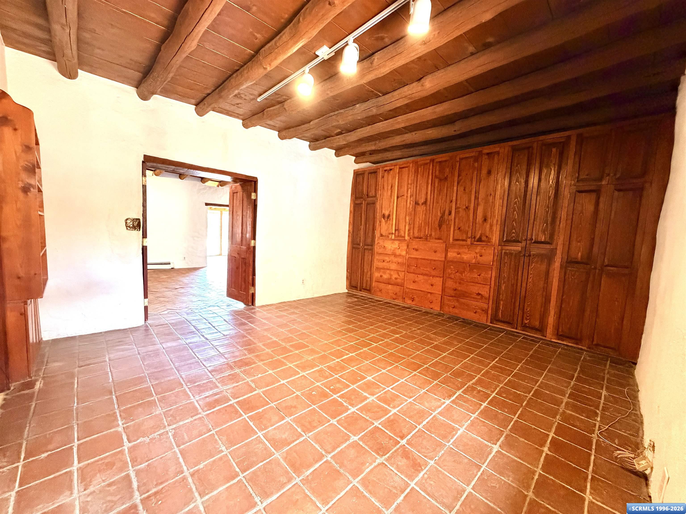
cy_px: 257
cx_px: 343
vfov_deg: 85.7
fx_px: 277
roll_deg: -2.3
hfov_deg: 102.1
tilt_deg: -5.7
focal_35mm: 14
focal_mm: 2.22
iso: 640
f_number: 2.2
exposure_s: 1/60
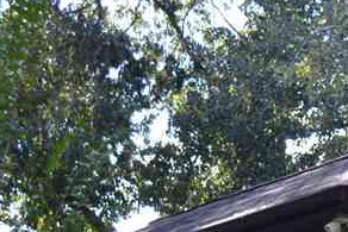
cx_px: 580
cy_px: 417
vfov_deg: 7.3
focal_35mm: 184
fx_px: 1779
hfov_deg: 10.6
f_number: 5.6
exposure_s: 1/125
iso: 220
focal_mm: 28
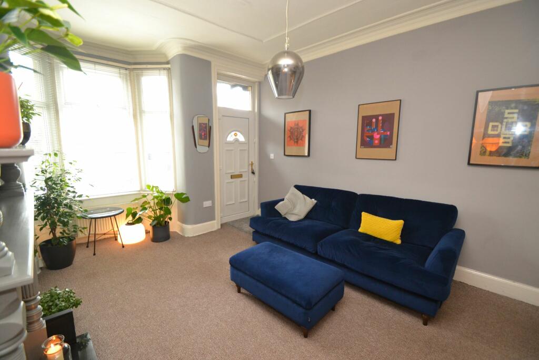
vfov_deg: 77.3
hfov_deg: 100.4
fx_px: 225
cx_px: 270
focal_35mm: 15
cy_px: 180
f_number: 3.5
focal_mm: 10
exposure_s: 1/60
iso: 1400
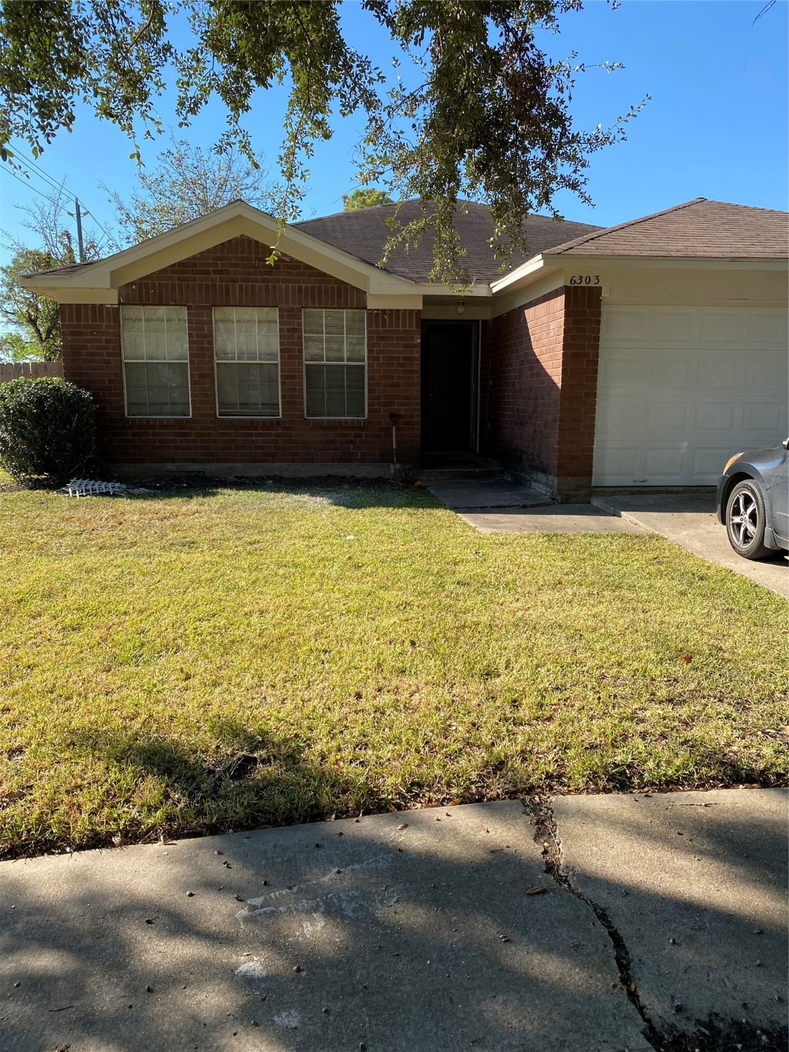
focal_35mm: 26
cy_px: 526
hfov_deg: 53.1
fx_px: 790
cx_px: 394
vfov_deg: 67.3
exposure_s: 1/1258
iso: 32
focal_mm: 4.25
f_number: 1.8
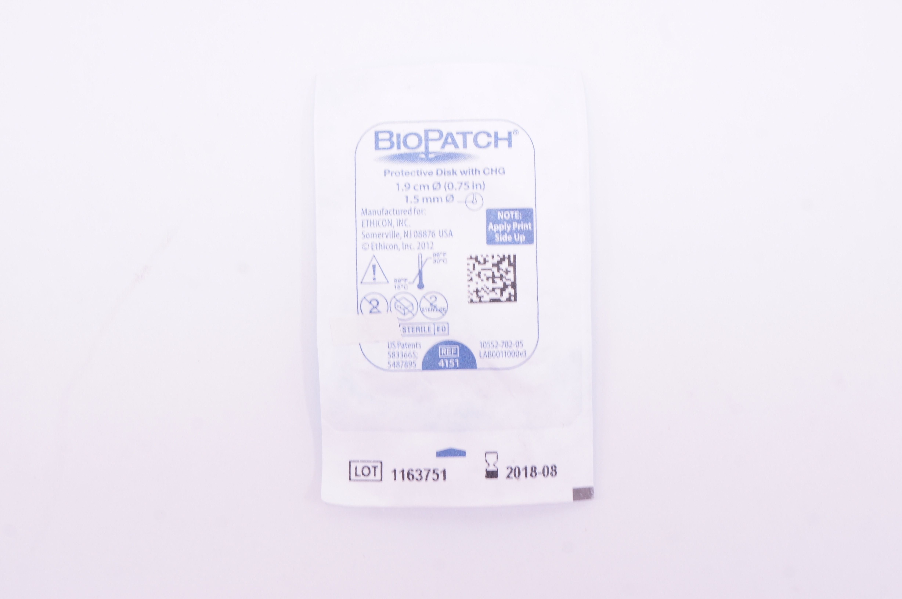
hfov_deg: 31.2
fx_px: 1614
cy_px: 300
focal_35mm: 64
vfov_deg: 21.0
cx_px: 451
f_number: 11
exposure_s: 1/20
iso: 400
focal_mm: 43
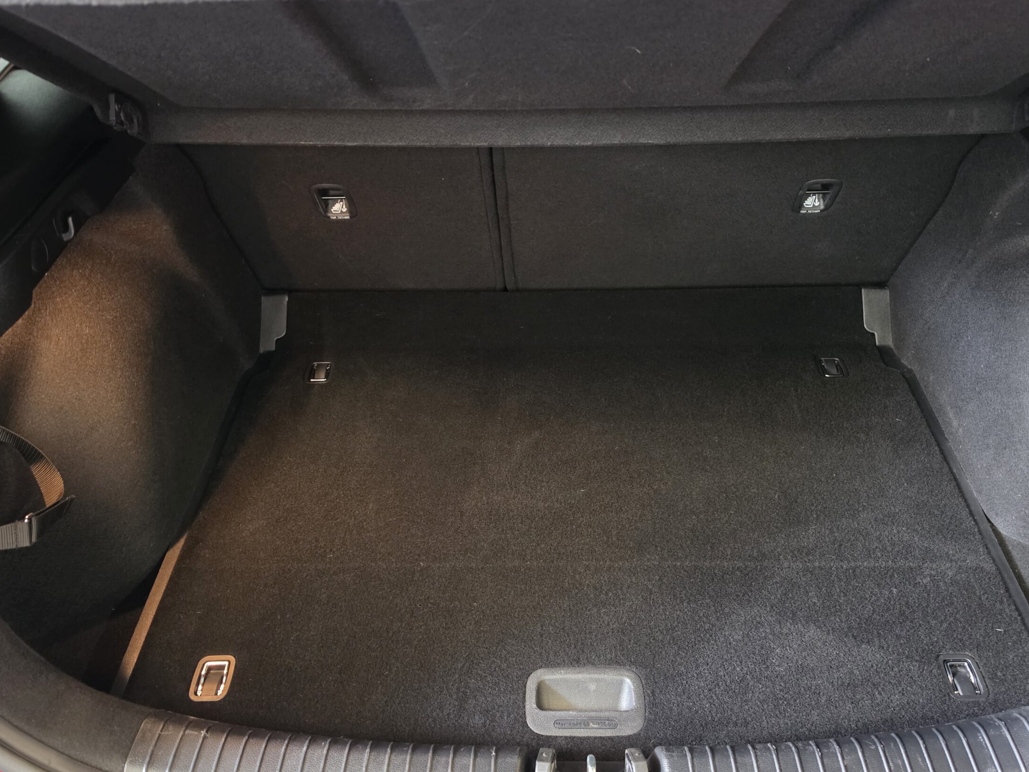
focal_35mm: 27
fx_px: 803
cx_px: 533
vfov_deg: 51.3
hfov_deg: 65.3
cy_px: 413
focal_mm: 6.5
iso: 800
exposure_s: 1/16.7
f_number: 1.4
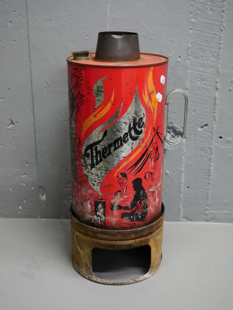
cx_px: 116
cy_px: 155
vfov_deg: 42.9
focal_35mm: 44
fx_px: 395
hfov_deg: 32.9
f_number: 5
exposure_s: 1/160
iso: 3200
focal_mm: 22
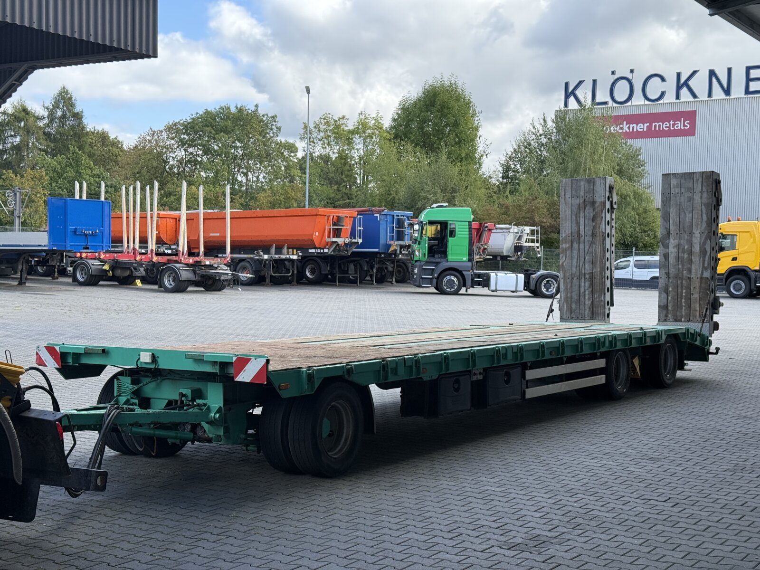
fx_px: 1054
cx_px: 380
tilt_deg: -1.7
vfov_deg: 30.3
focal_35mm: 48
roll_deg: -2.0
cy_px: 285
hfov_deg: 39.7
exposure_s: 1/865
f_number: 1.78
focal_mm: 6.76
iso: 64
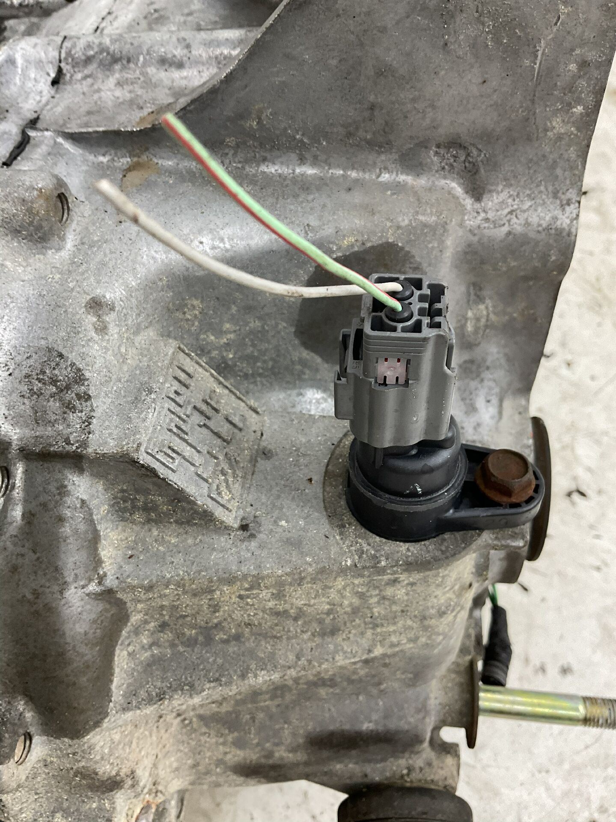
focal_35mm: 29
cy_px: 411
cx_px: 308
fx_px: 688
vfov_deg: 61.7
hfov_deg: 48.2
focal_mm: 3
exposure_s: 1/50
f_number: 1.8
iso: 50
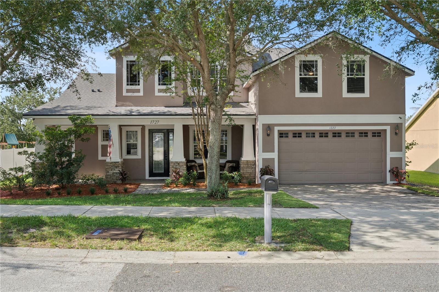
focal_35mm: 35
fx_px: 427
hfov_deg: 54.4
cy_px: 146
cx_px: 220
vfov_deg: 37.8
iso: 400
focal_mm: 35
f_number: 9
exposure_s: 1/125
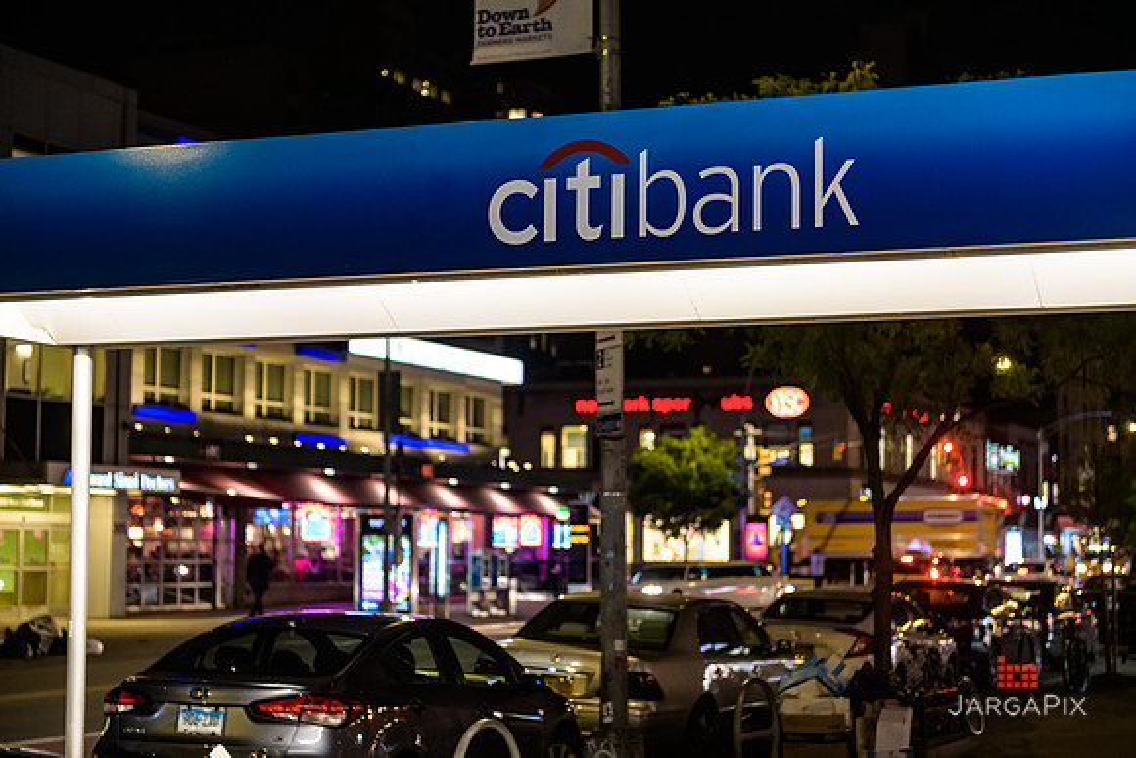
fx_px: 2209
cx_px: 568
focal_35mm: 70
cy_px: 379
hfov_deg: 28.8
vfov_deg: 19.5
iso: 1250
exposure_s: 1/50
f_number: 3.2
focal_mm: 70
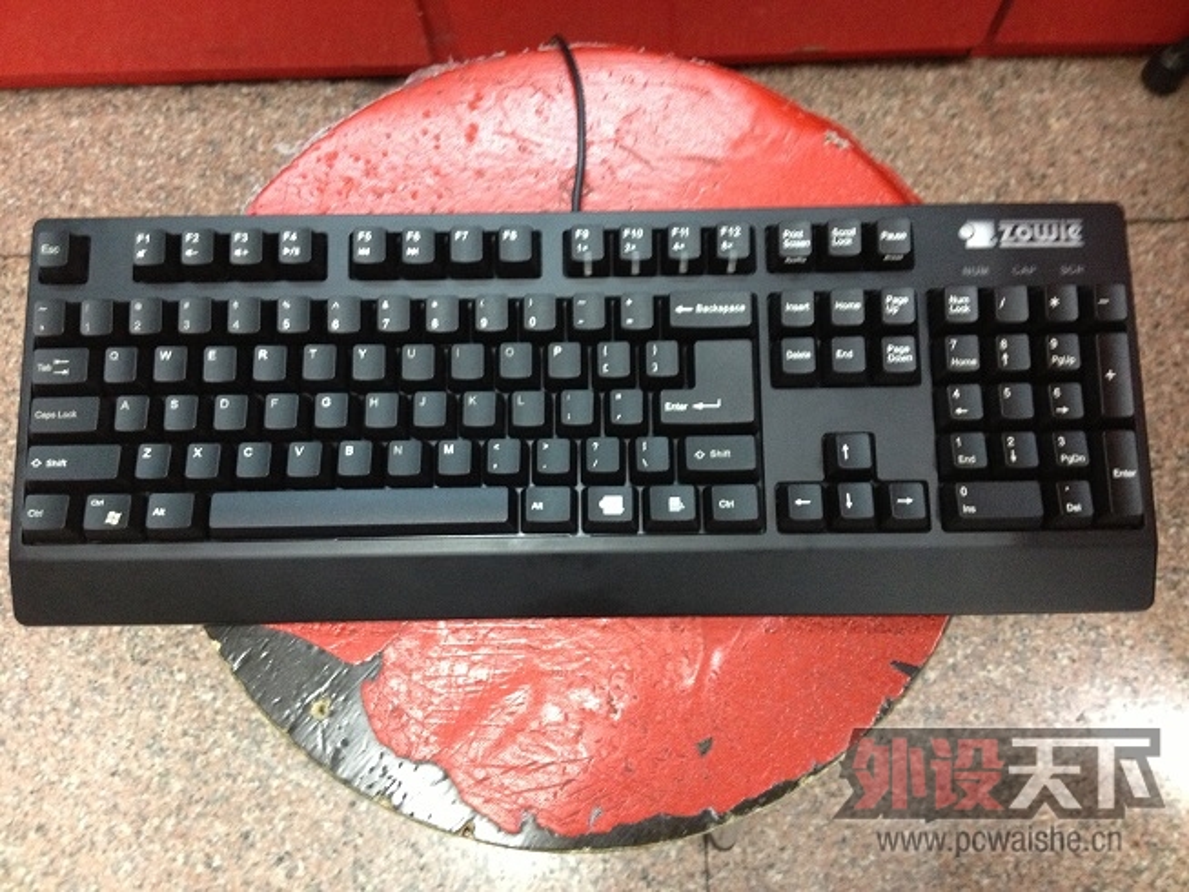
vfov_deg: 40.7
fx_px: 1202
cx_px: 594
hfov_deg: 52.6
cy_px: 446
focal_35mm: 35
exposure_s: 1/20
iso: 320
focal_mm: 4.28
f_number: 2.4
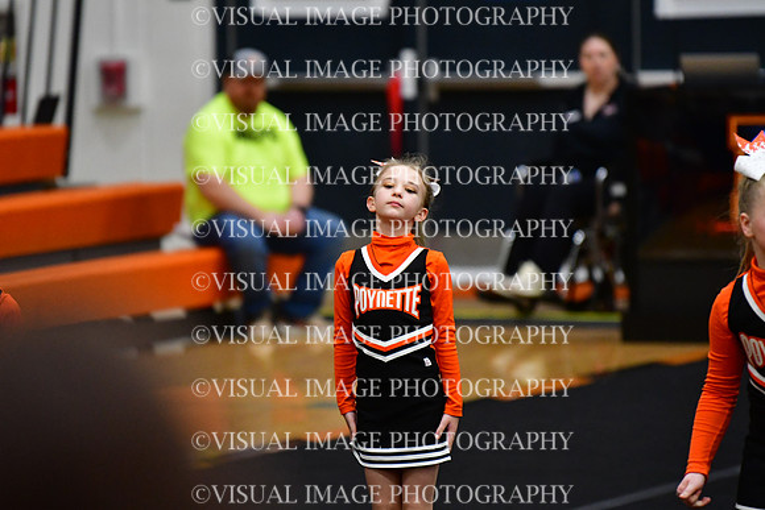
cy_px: 255
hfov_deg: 6.9
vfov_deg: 4.6
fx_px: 6376
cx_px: 382
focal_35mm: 300
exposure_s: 1/800
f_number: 2.8
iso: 4000
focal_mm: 200
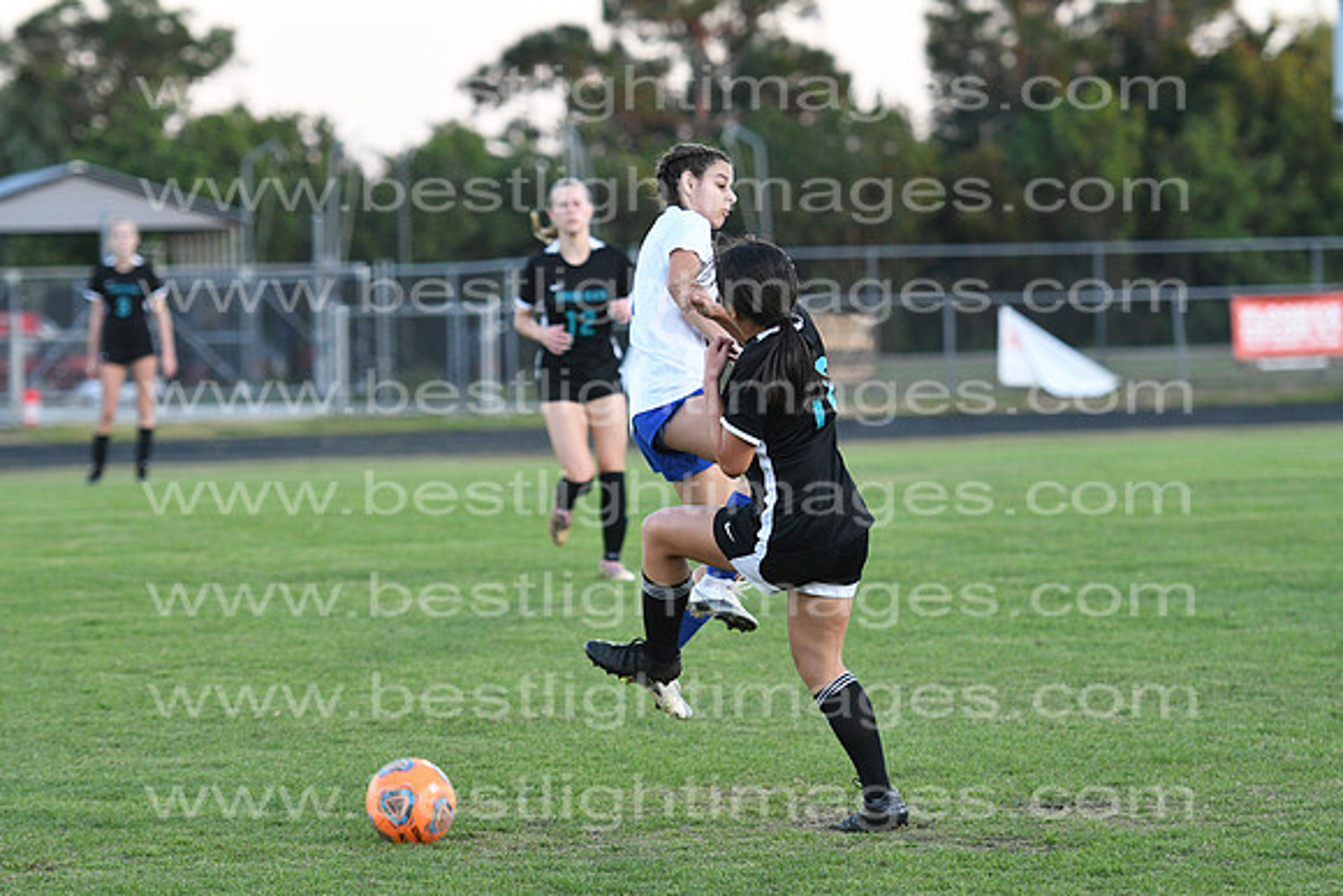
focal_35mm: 183
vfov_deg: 7.5
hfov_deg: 11.2
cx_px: 672
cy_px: 448
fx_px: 6828
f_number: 2.8
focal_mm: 122
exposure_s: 1/800
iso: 1400
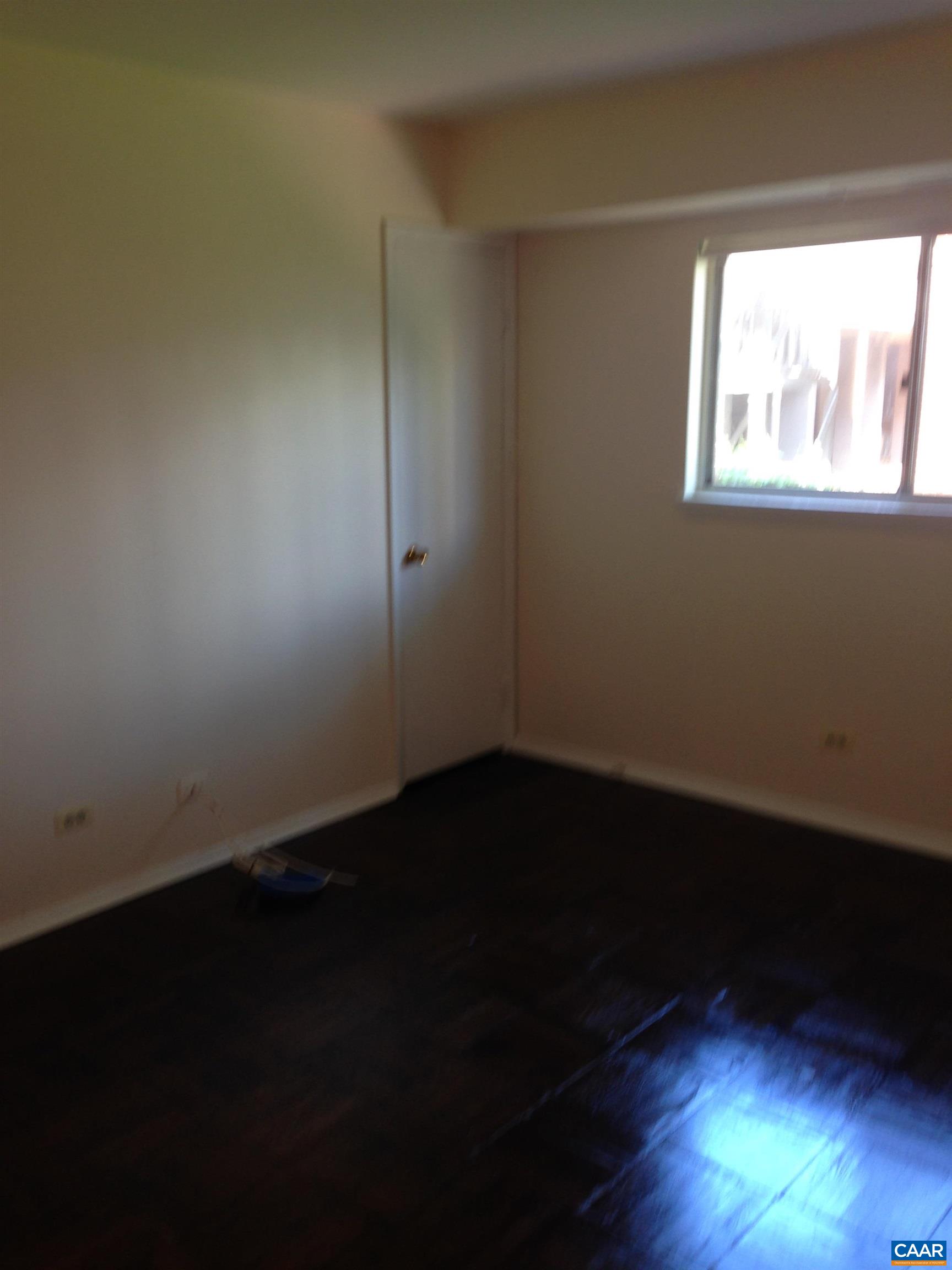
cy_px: 635
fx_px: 1210
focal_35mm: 33
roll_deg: -0.7
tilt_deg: -12.3
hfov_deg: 42.9
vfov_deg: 55.4
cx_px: 476
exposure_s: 1/20
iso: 50
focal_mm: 4.12
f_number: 2.4
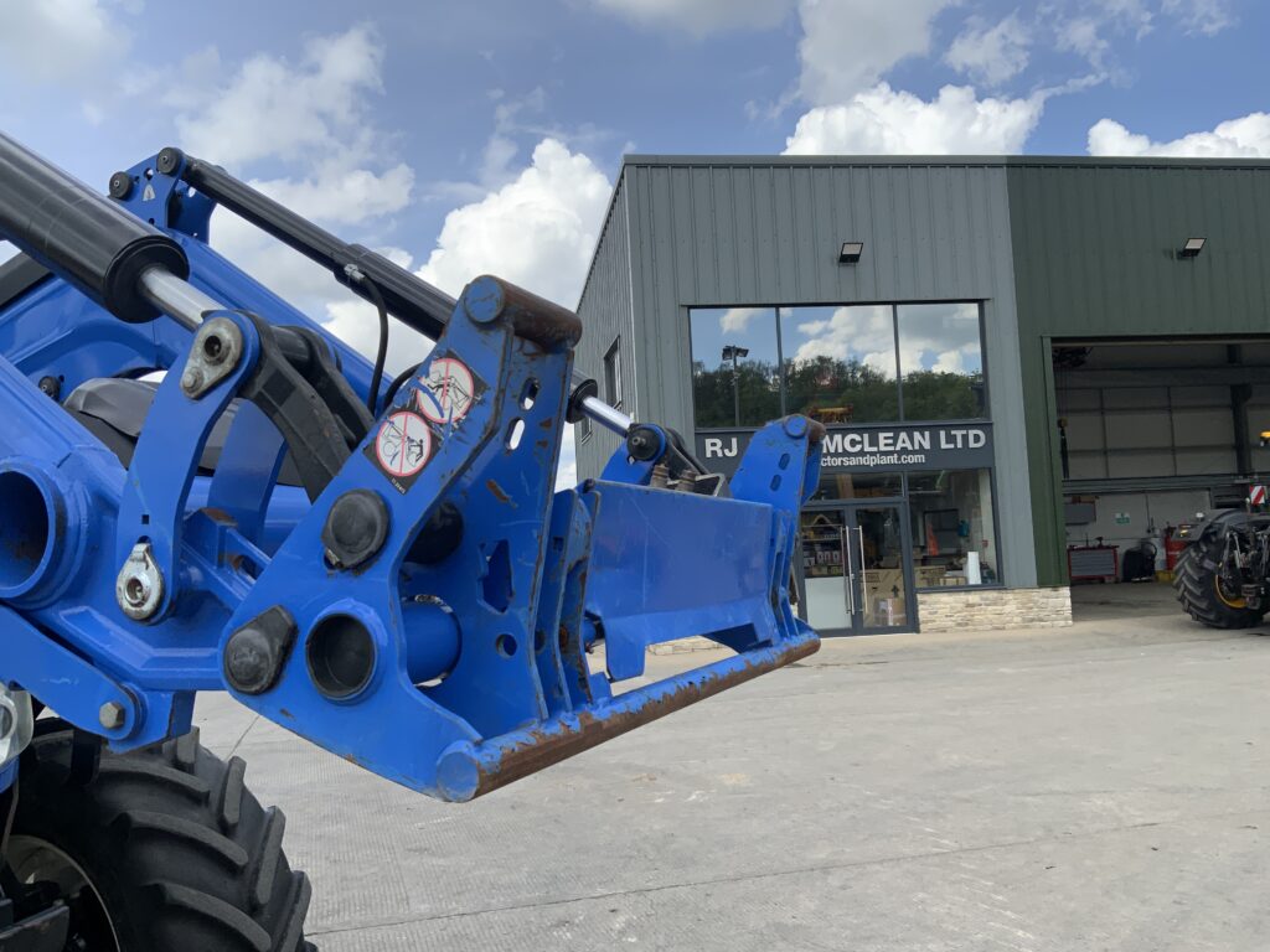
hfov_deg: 61.7
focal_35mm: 29
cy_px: 476
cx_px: 635
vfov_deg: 48.2
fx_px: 1064
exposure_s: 1/1451
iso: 16
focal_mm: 3
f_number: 1.8
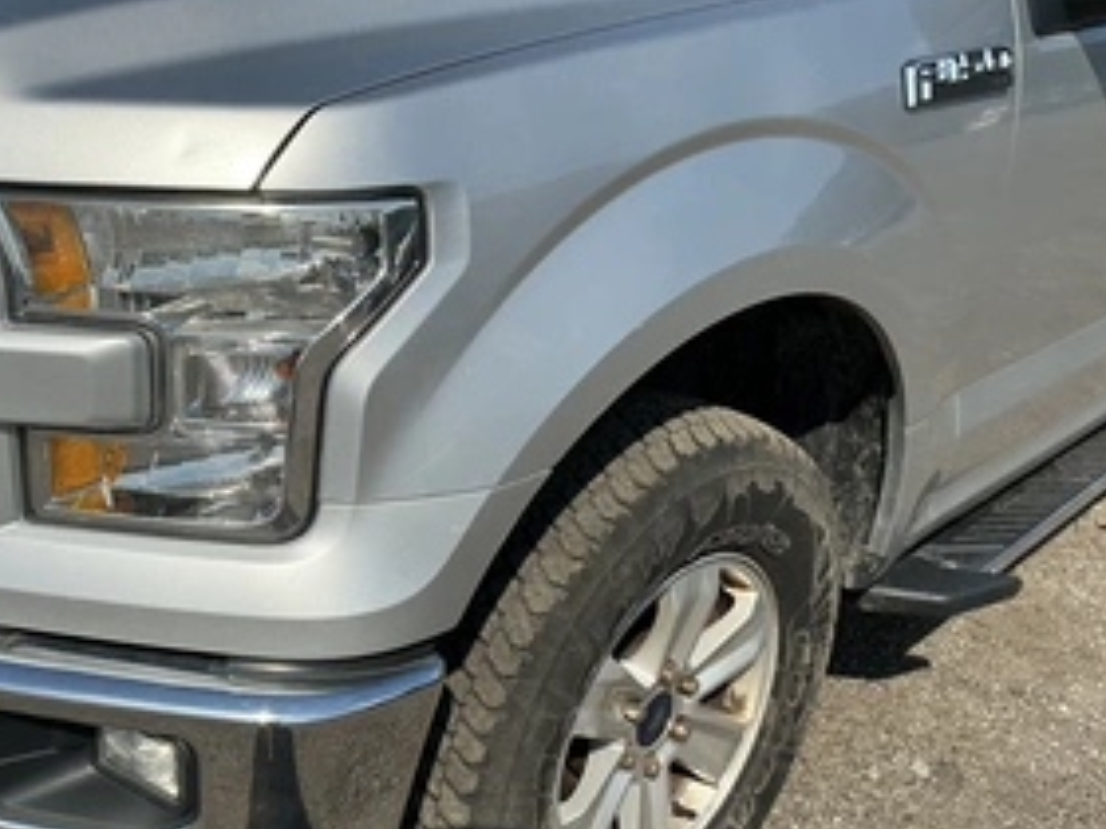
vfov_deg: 35.9
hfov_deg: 45.8
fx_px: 1278
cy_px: 482
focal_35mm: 40
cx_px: 336
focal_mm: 3
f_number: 1.8
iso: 25
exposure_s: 1/2427
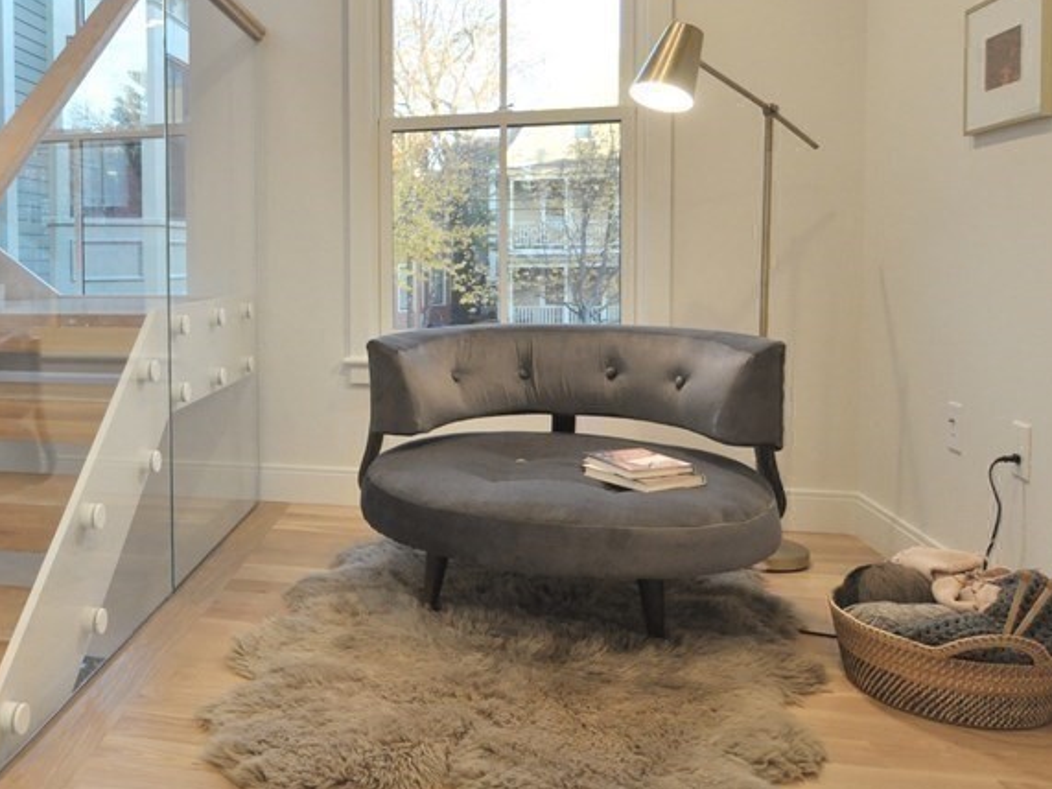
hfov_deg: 53.9
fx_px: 942
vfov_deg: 45.1
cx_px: 192
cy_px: 306
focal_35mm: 31
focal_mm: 12
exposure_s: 1/100
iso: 1000
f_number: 5
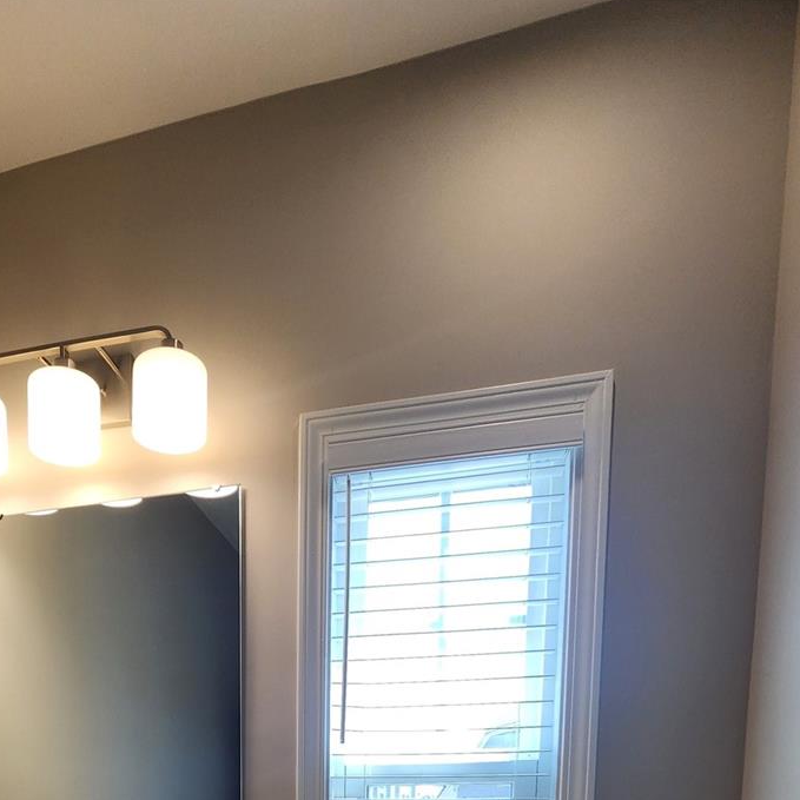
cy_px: 898
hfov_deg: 58.8
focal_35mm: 26
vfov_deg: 44.7
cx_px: 234
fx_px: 680
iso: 64
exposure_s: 1/120
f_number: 2.2
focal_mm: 2.2
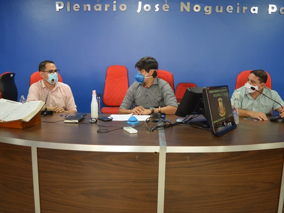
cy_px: 106
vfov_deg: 46.8
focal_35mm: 30
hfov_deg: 60.0
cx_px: 143
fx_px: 246
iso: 640
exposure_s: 1/15
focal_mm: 18
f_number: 3.5
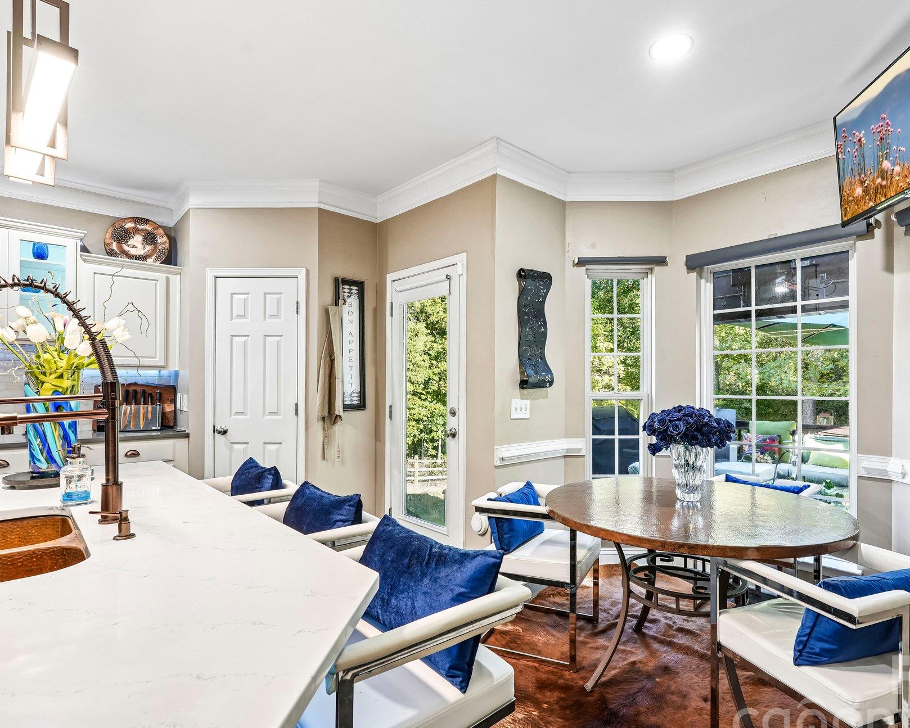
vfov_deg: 70.8
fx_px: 512
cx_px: 495
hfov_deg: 83.1
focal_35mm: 19
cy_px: 382
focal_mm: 16
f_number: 8
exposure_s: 1/8
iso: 400
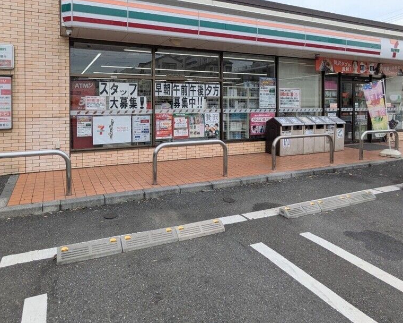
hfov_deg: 71.7
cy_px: 107
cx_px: 157
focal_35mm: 23
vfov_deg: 59.4
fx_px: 274
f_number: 2.2
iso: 52
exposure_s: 1/972
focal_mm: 1.83
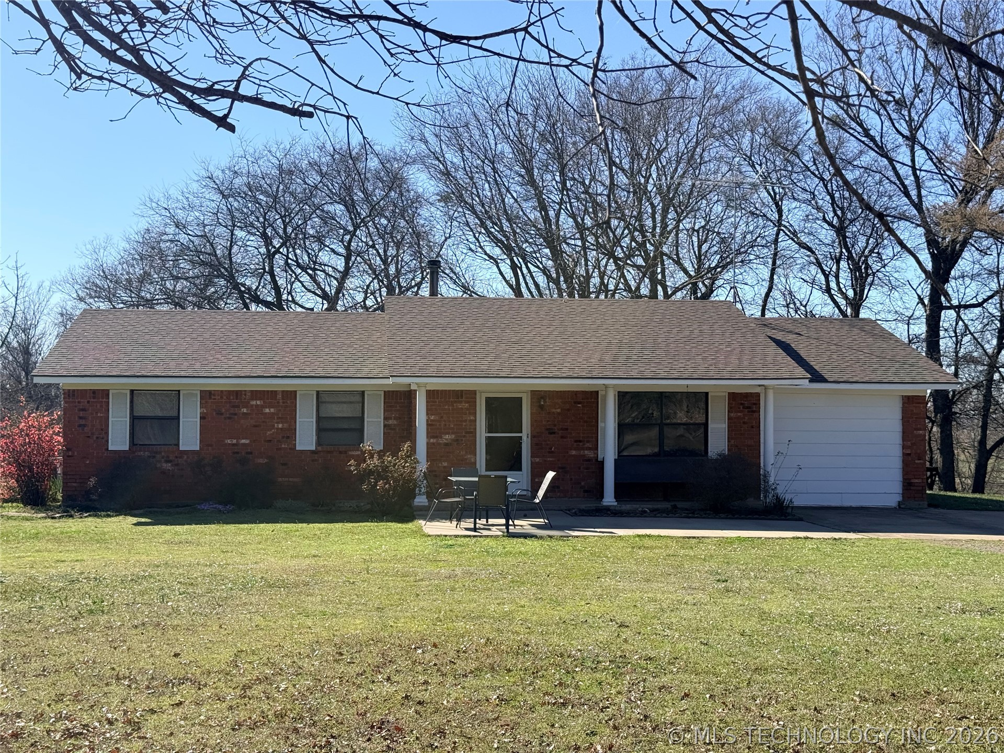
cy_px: 376
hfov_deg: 39.7
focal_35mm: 48
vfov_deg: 30.3
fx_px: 1392
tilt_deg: +1.5
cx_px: 502
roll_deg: -1.0
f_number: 1.78
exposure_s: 1/3704
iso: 64
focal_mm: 6.76
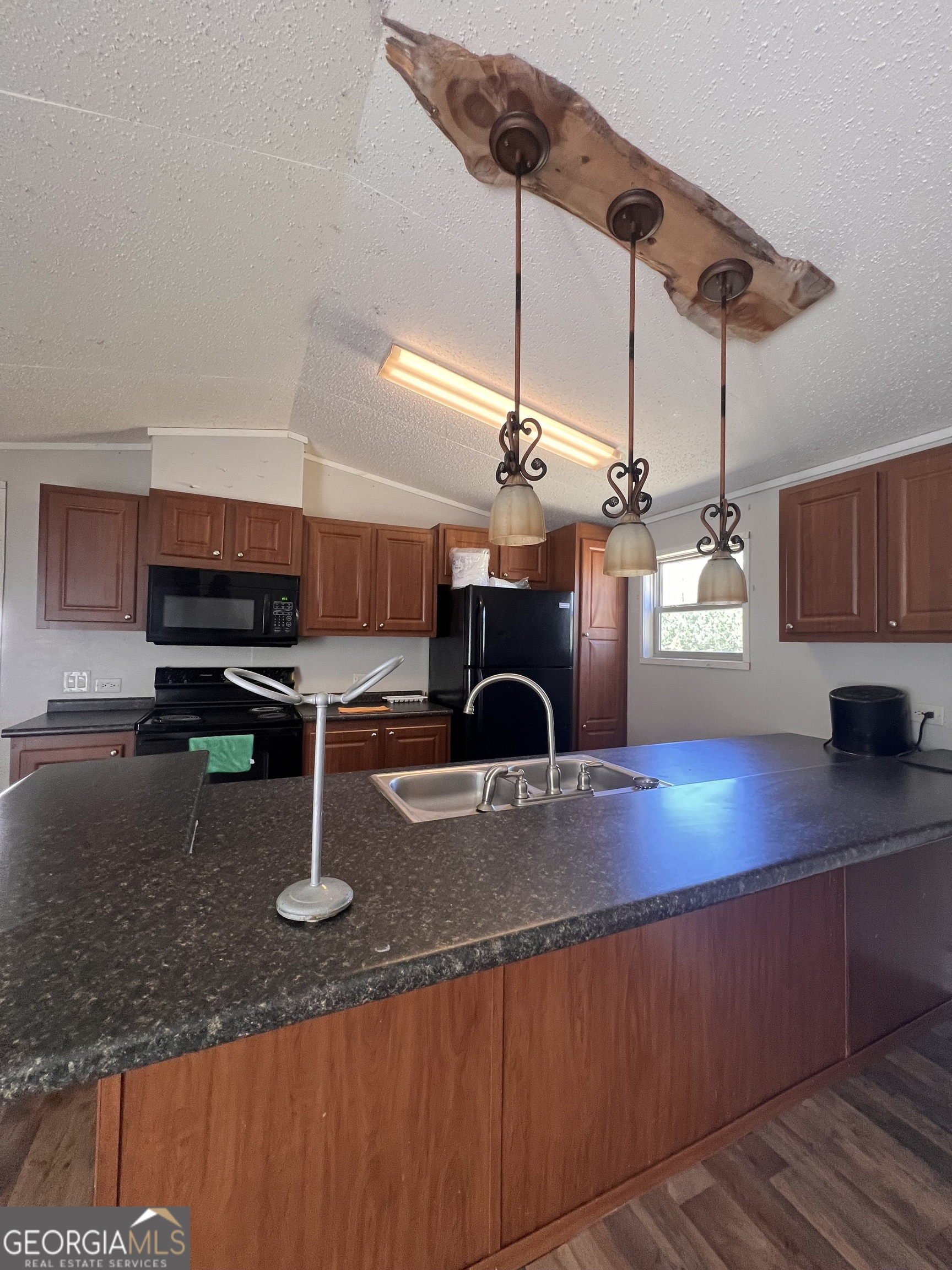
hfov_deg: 89.9
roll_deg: -1.7
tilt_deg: +0.6
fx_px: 477
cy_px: 635
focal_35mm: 13
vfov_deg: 106.2
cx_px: 476
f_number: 1.8
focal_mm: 1.57
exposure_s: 1/79
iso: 250
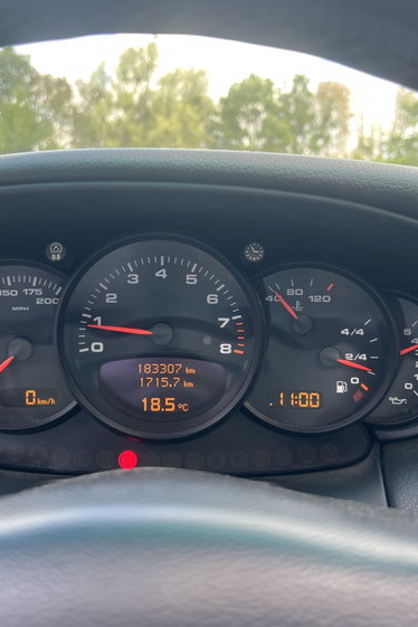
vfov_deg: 51.9
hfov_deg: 35.9
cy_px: 308
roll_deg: -0.3
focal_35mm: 37
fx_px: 644
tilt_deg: -4.5
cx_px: 186
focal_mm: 5.7
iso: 40
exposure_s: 1/121
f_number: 1.5
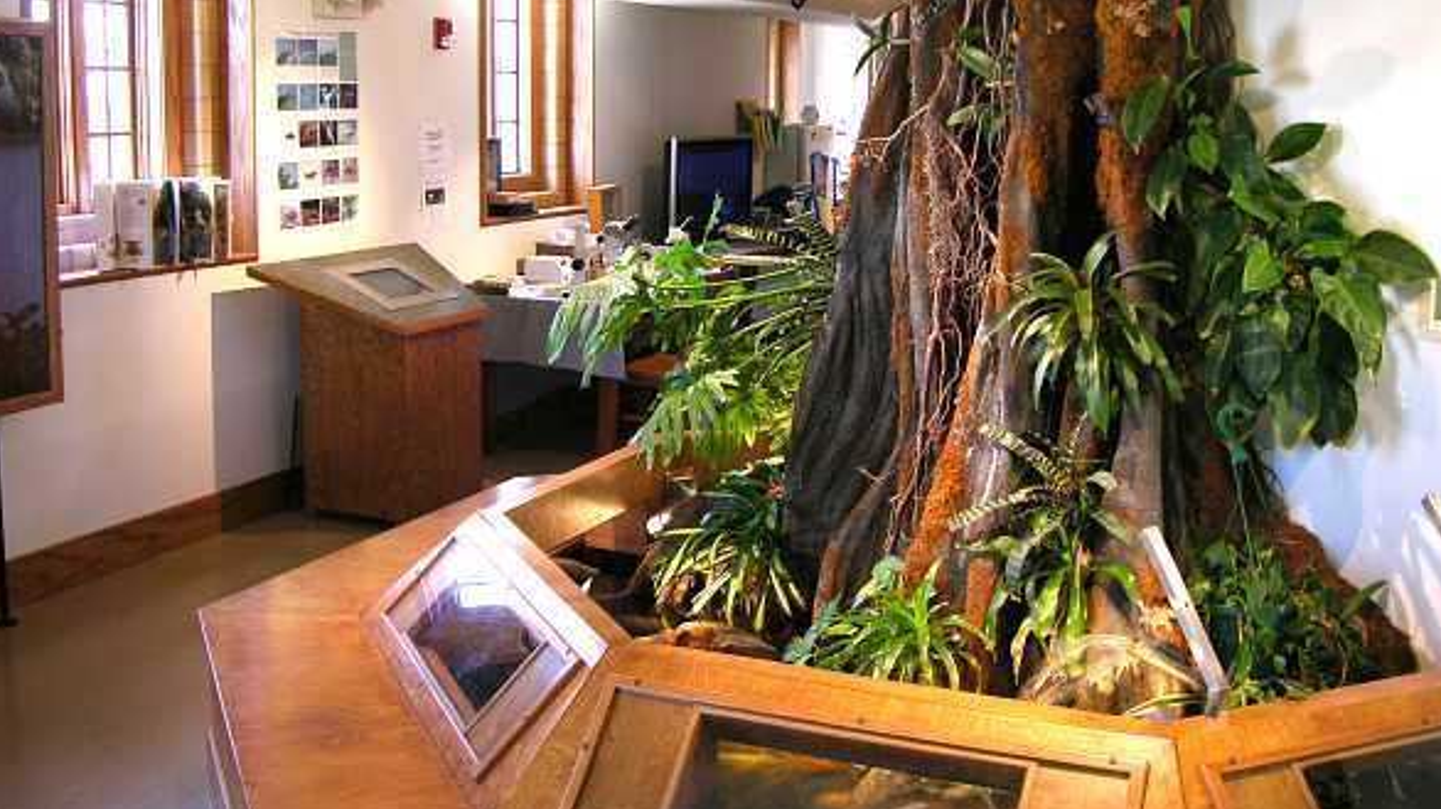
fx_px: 1489
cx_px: 723
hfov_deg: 51.6
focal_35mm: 39
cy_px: 312
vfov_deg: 30.3
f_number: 2.8
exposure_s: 1/15
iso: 50
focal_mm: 8.9
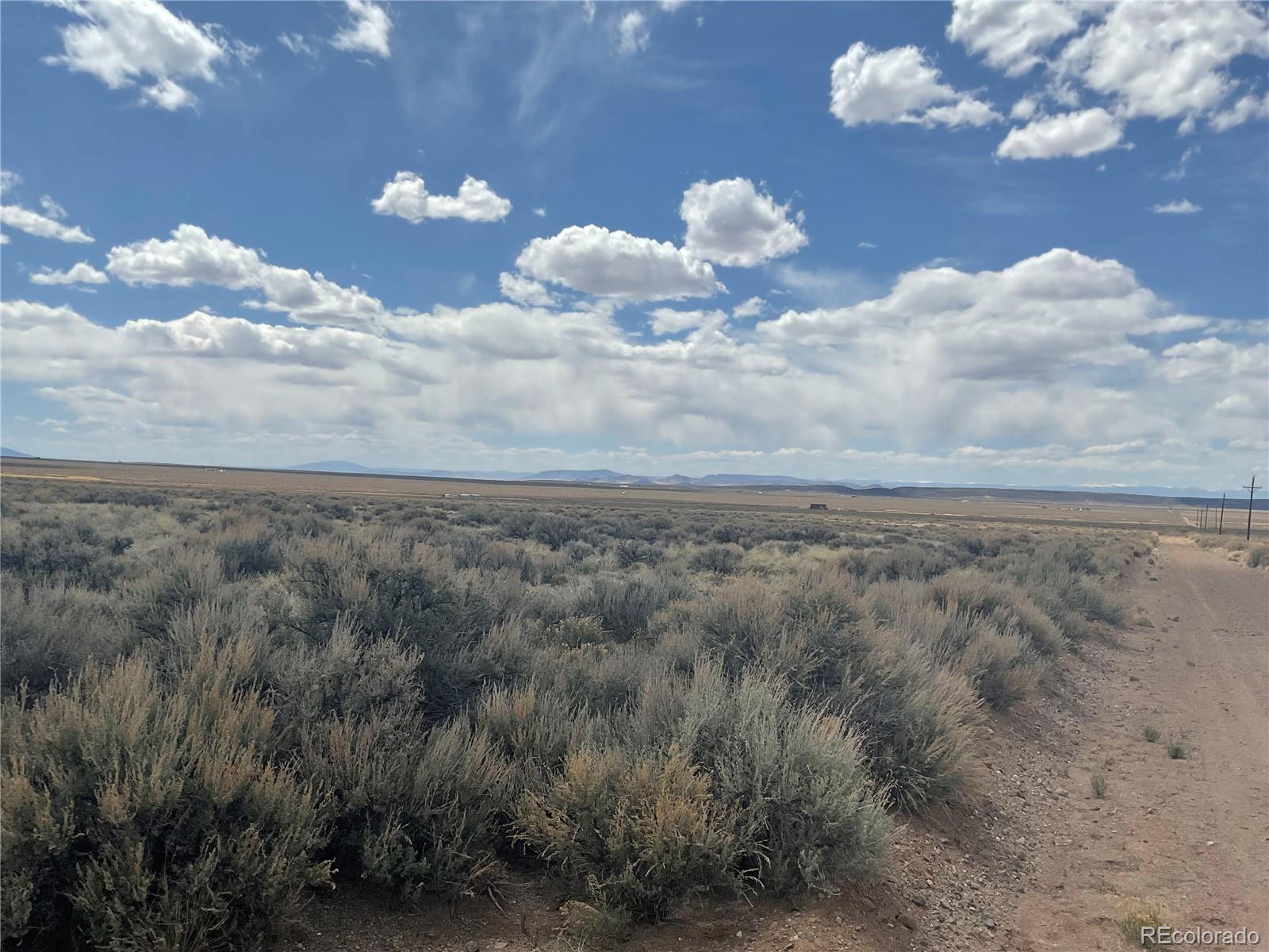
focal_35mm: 29
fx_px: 1063
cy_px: 476
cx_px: 634
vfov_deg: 48.2
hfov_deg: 61.7
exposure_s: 1/3788
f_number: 1.8
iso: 16
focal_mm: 3
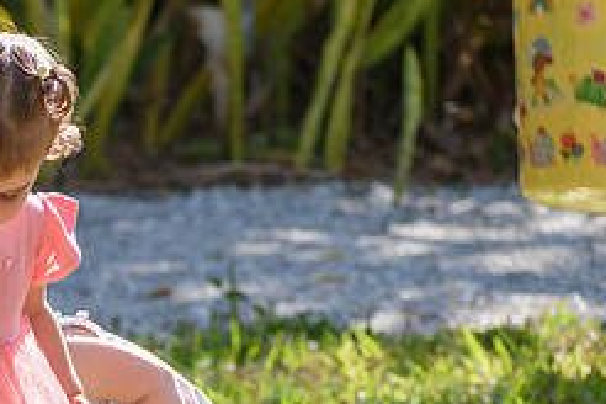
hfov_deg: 3.3
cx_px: -74
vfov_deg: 2.2
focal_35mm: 619
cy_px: 418
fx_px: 10419
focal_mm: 175
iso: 450
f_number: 5
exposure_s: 1/1000
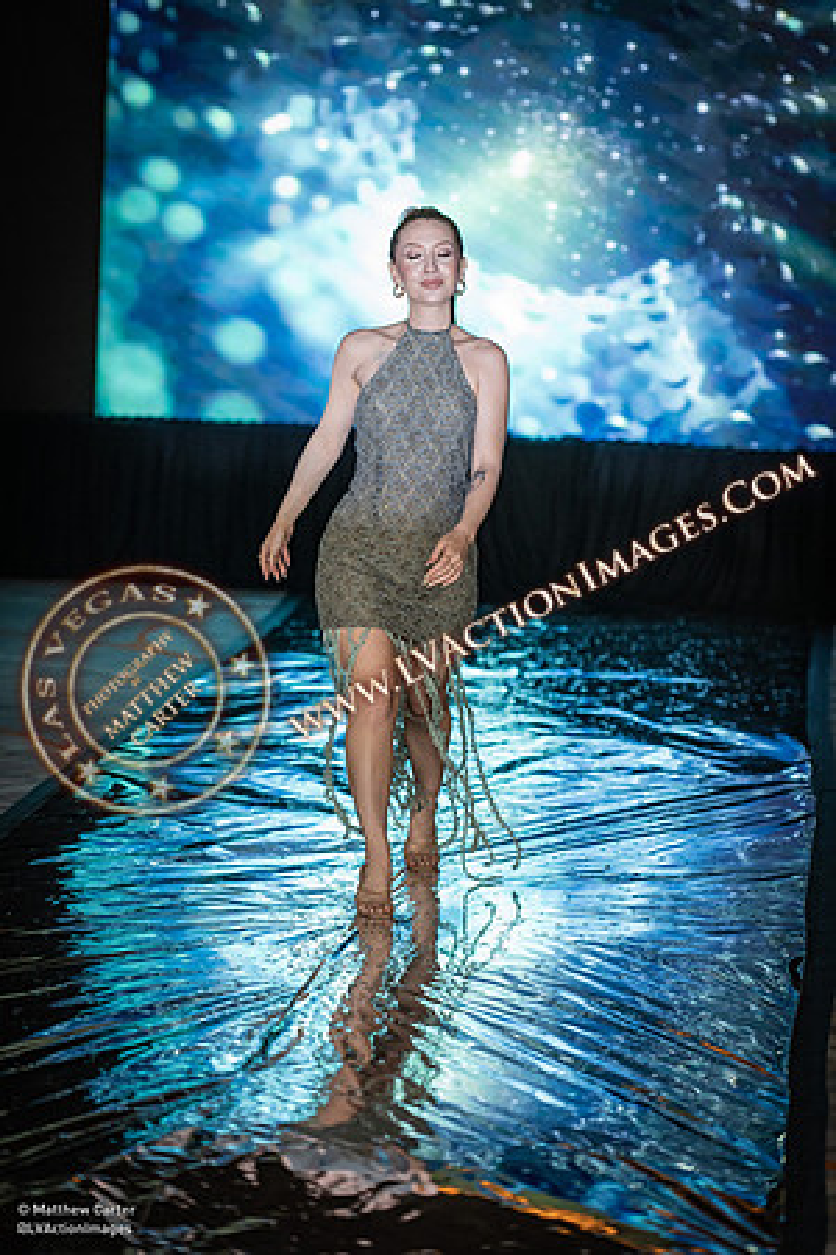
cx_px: 418
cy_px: 628
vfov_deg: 17.1
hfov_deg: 11.4
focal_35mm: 120
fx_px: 4180
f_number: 2.8
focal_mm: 120
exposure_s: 1/400
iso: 1600
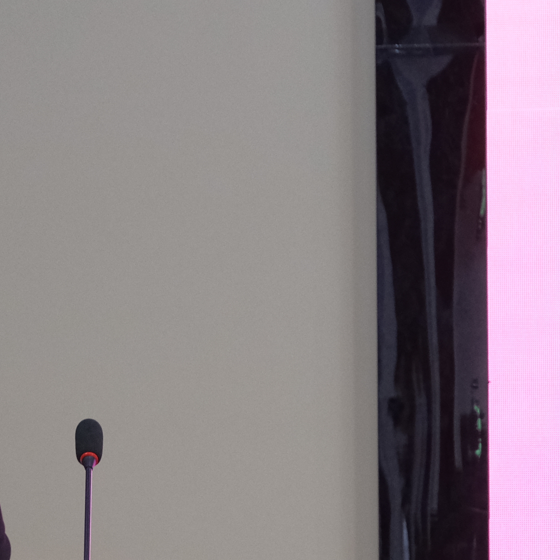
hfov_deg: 3.0
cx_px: -166
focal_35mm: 588
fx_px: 10762
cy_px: 528
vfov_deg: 3.0
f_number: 6.3
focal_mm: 117.3
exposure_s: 1/40
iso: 1600
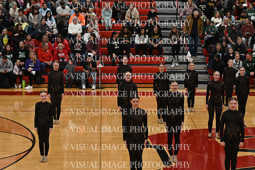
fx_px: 744
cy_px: 85
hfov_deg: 19.5
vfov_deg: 13.0
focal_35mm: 105
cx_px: 128
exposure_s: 1/400
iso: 3200
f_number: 4
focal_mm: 70
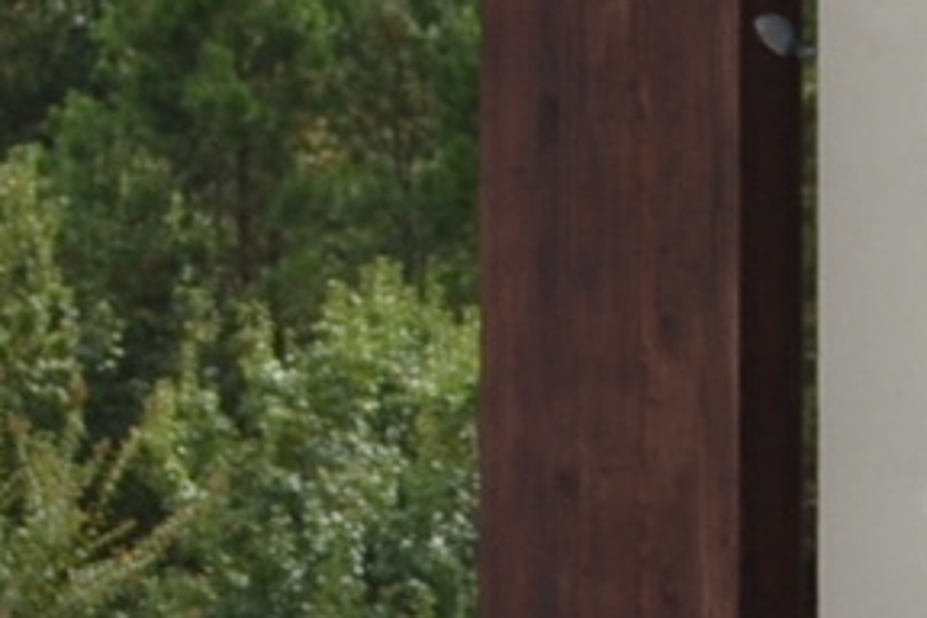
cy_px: -222
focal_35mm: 312
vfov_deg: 4.4
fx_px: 8033
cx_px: -708
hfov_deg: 6.5
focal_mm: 26
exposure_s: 1/200
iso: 100
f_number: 6.3
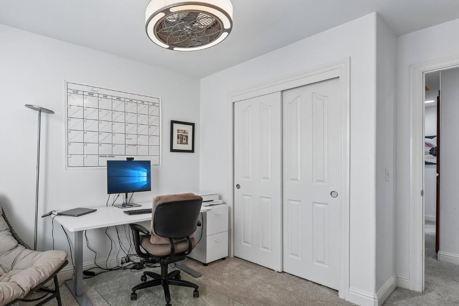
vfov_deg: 64.5
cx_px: 162
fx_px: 242
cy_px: 162
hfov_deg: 84.6
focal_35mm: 19
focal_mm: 14
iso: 640
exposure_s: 1/100
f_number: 8
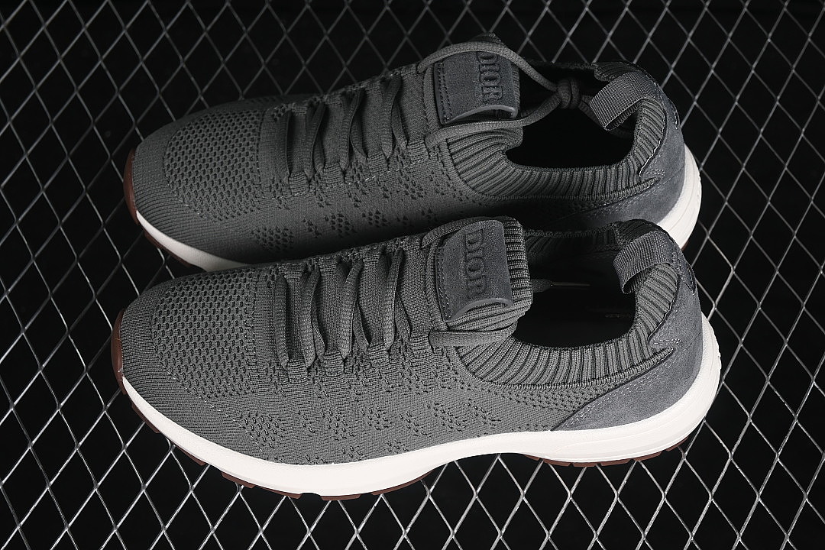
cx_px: 412
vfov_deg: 18.2
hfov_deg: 27.0
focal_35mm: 75
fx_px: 1719
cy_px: 275
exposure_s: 1/60
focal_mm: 50
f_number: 6.3
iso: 160
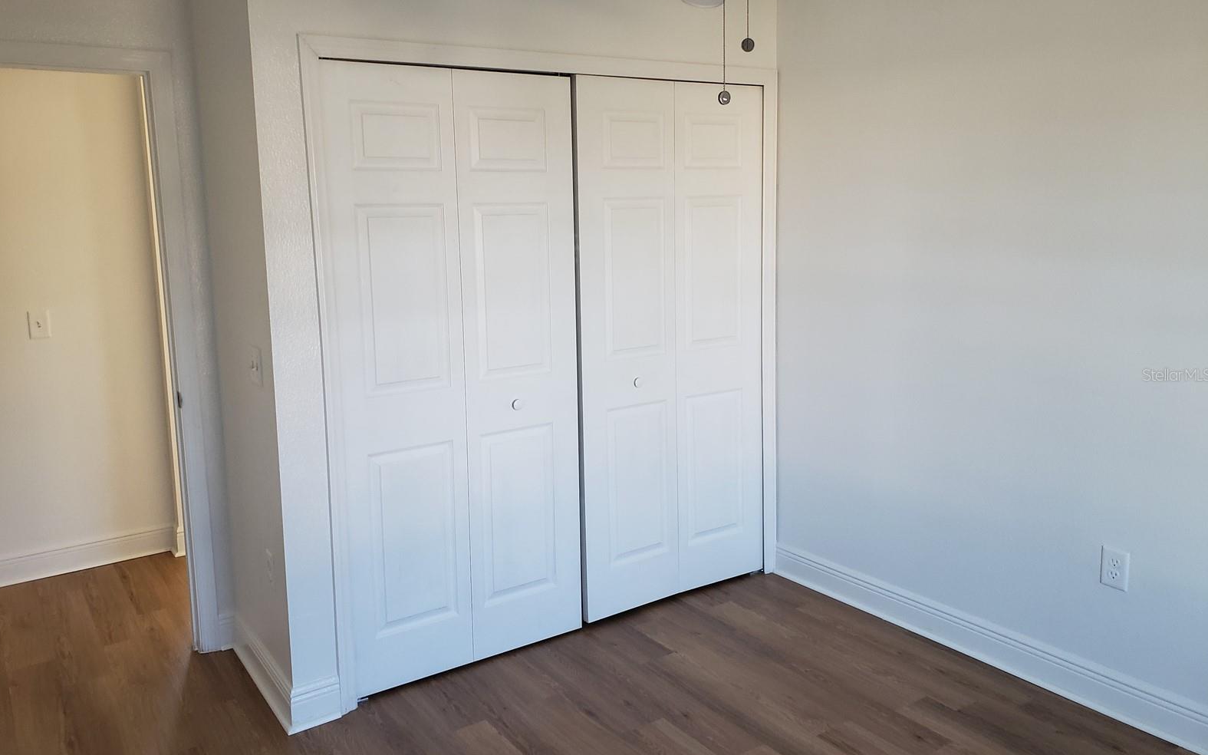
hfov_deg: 66.5
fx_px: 922
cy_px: 374
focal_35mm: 28
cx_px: 601
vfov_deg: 44.5
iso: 160
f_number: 2.4
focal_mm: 4.3
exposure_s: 1/60
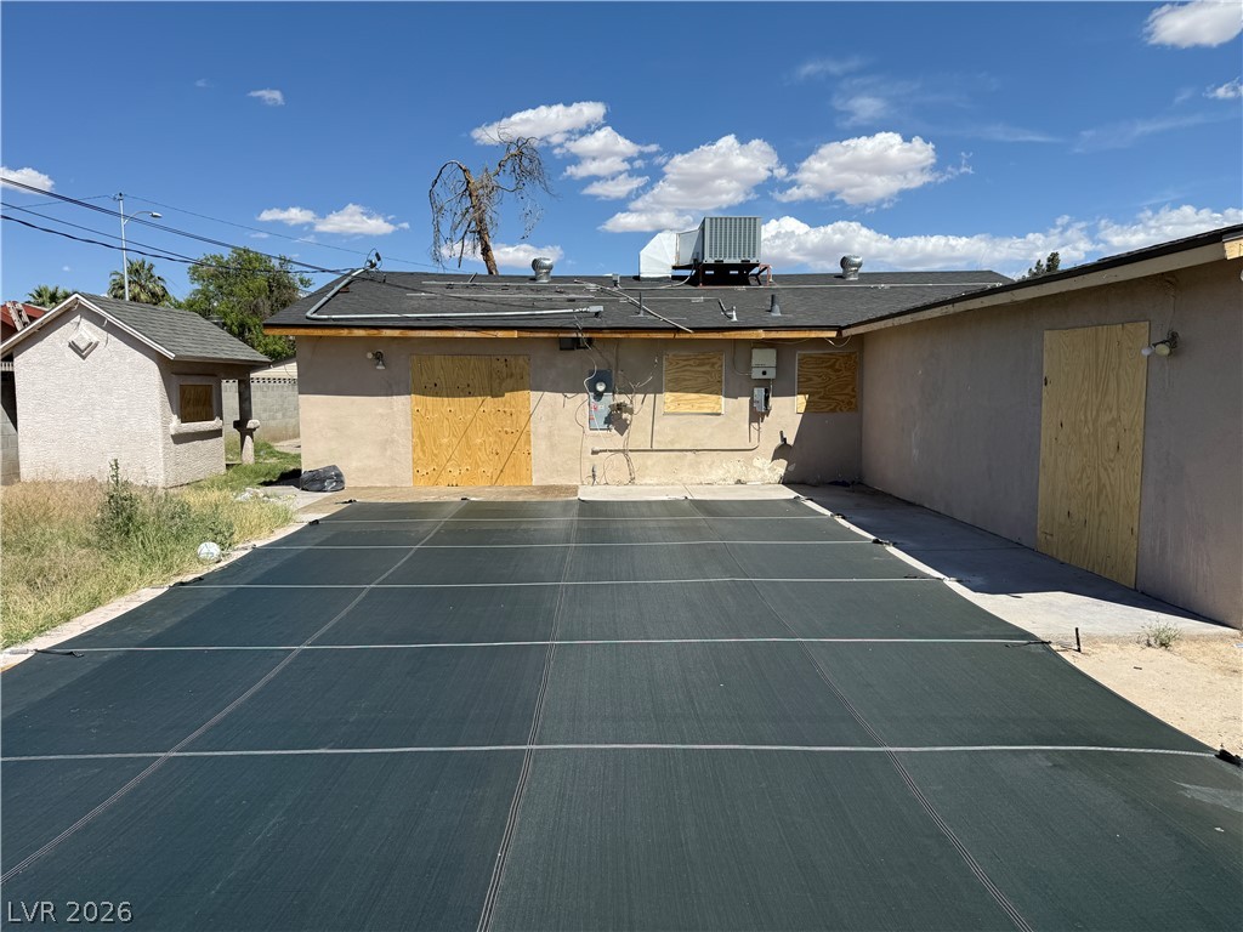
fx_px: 862
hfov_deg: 71.6
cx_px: 622
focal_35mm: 24
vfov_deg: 56.8
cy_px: 466
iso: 80
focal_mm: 6.76
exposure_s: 1/6173
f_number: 1.78
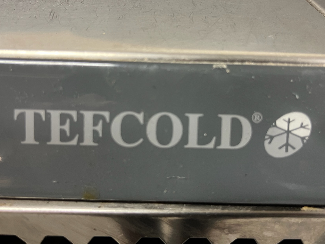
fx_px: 300
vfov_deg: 44.1
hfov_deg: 56.8
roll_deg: -4.0
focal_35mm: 32
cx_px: 164
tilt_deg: -35.1
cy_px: 111
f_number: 1.6
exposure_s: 1/50
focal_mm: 5.1
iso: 250
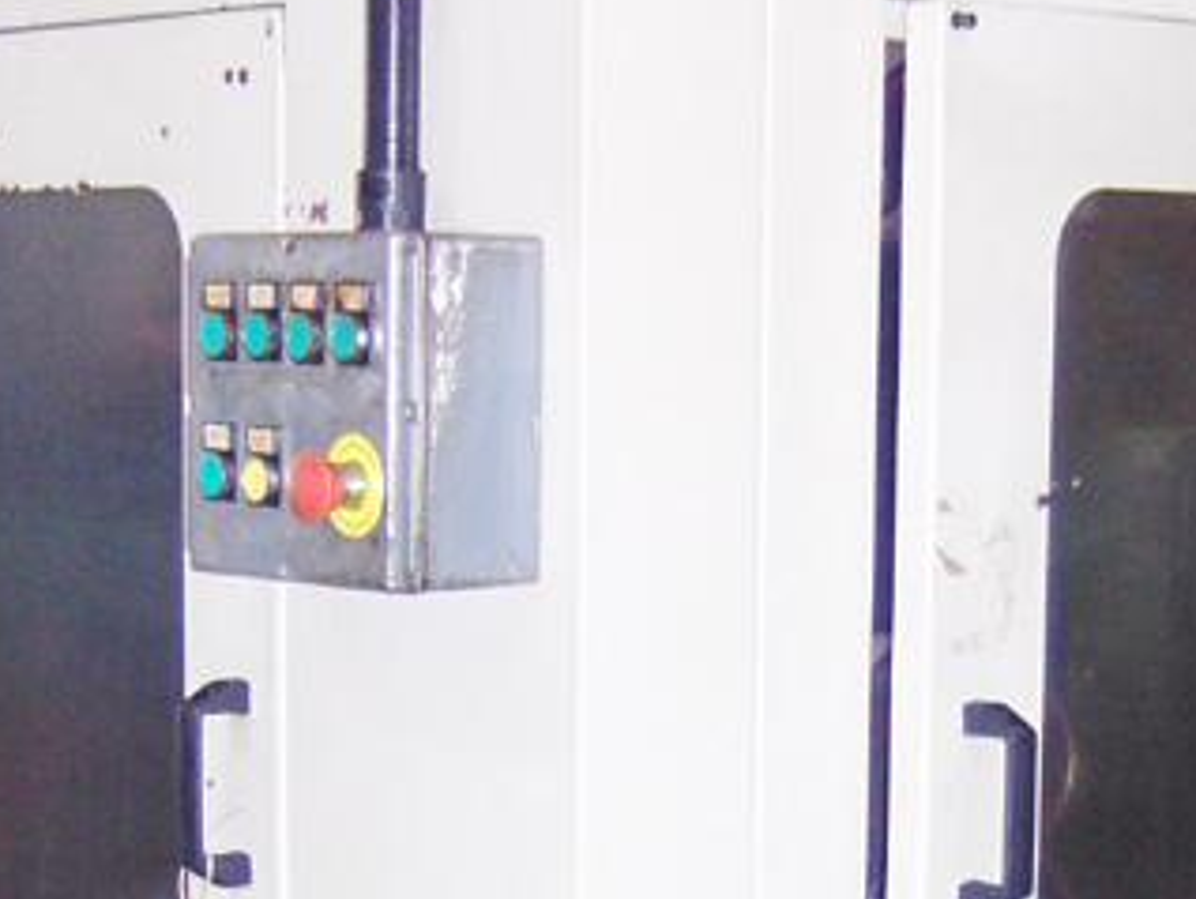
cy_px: 1113
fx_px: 3803
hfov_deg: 17.8
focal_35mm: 110
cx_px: 812
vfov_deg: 13.1
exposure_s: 1/60
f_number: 2.8
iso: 100
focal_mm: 7.5
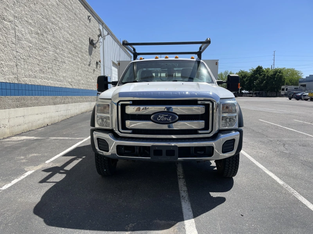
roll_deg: +1.5
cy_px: 117
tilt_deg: -5.8
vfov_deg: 53.1
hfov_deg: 67.3
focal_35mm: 26
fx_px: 235
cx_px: 156
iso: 32
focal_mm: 4.2
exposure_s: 1/4132
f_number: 1.6
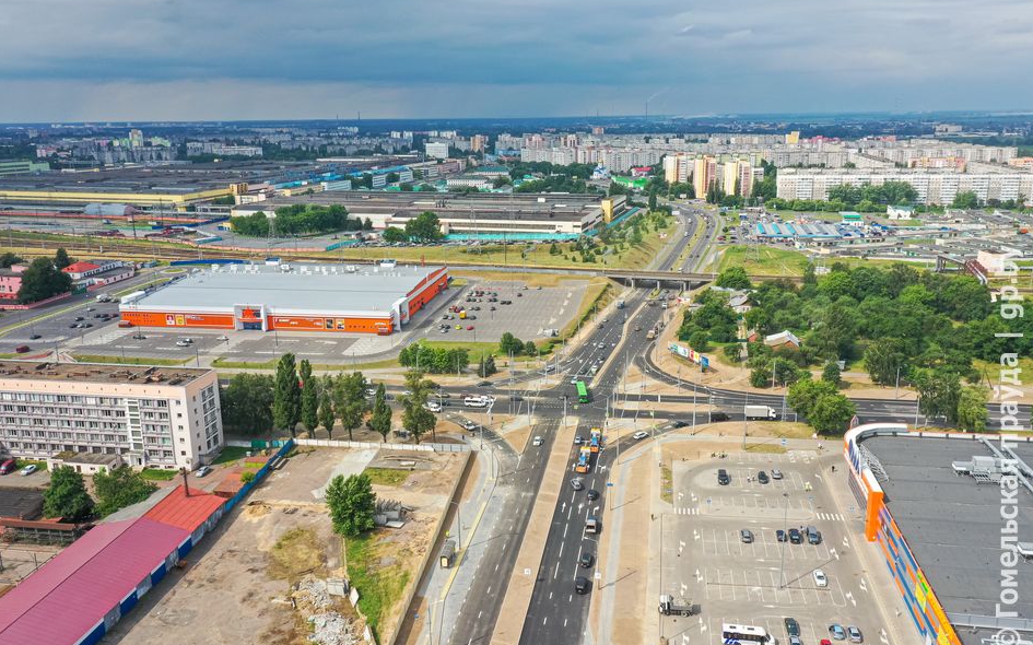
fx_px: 816
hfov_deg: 64.7
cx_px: 519
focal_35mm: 29
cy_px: 320
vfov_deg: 43.1
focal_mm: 10.26
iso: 100
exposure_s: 1/240
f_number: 8
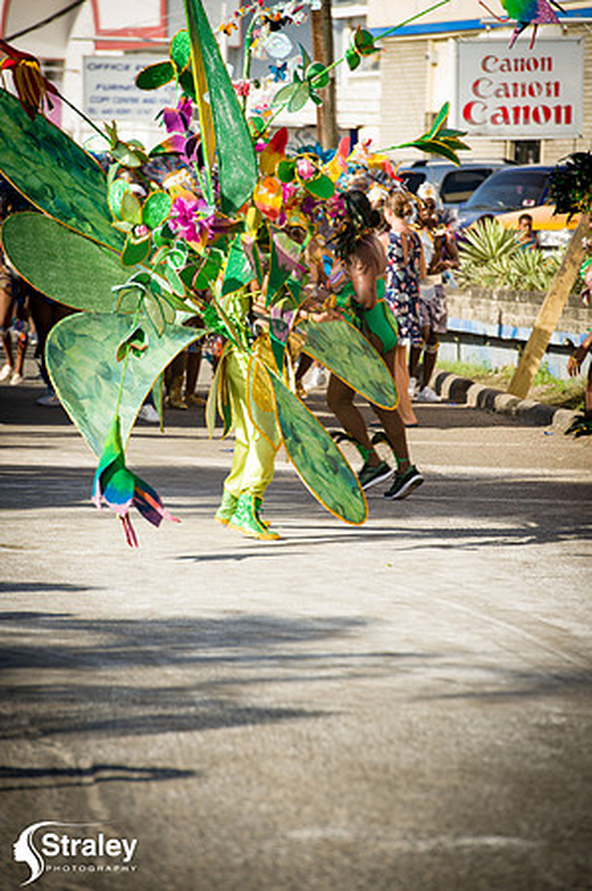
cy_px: 446
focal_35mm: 200
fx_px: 4944
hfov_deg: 6.9
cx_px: 296
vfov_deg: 10.3
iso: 100
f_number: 7.1
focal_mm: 200
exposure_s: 1/200
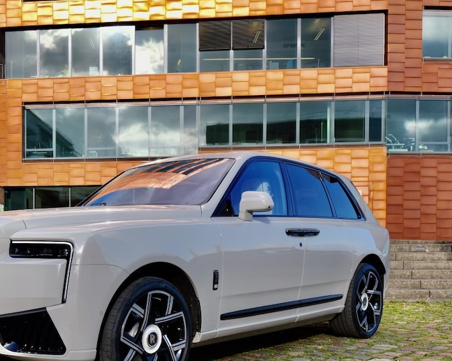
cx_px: 101
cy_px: 269
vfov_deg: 35.7
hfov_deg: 43.0
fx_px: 548
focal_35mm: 41
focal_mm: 23
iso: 100
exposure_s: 1/200
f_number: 5.6
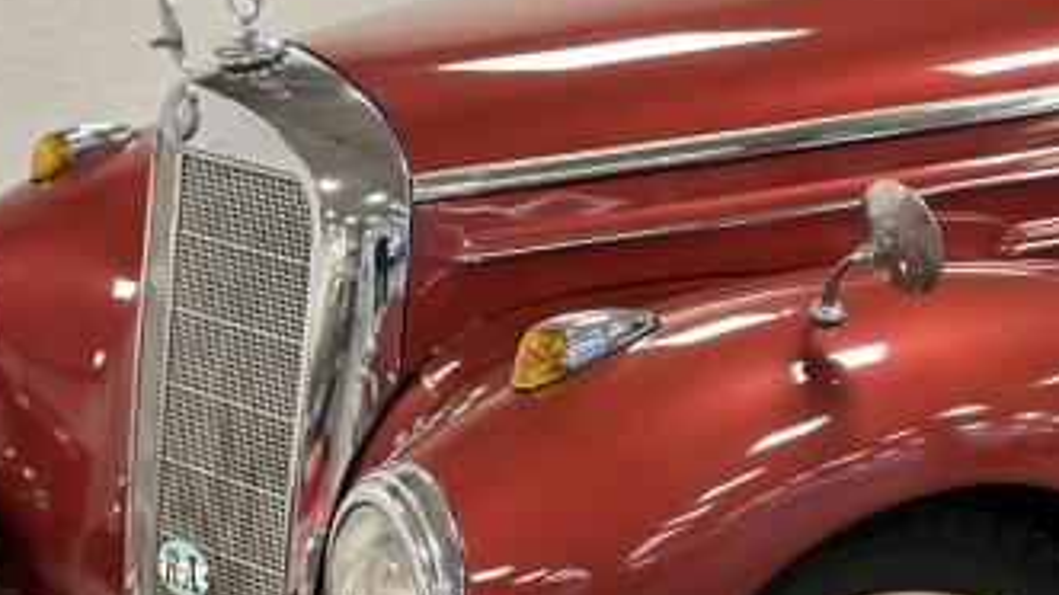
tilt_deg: -18.4
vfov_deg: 11.9
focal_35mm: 101
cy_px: 461
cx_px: 822
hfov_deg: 20.9
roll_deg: +3.7
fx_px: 2835
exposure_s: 1/50
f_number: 1.78
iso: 250
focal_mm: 6.86
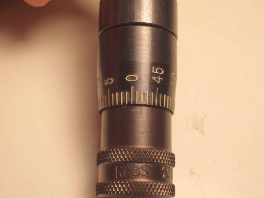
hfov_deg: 31.2
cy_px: 99
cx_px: 132
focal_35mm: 62
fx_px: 473
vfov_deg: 23.7
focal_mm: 10.2
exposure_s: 1/160
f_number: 5.6
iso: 80
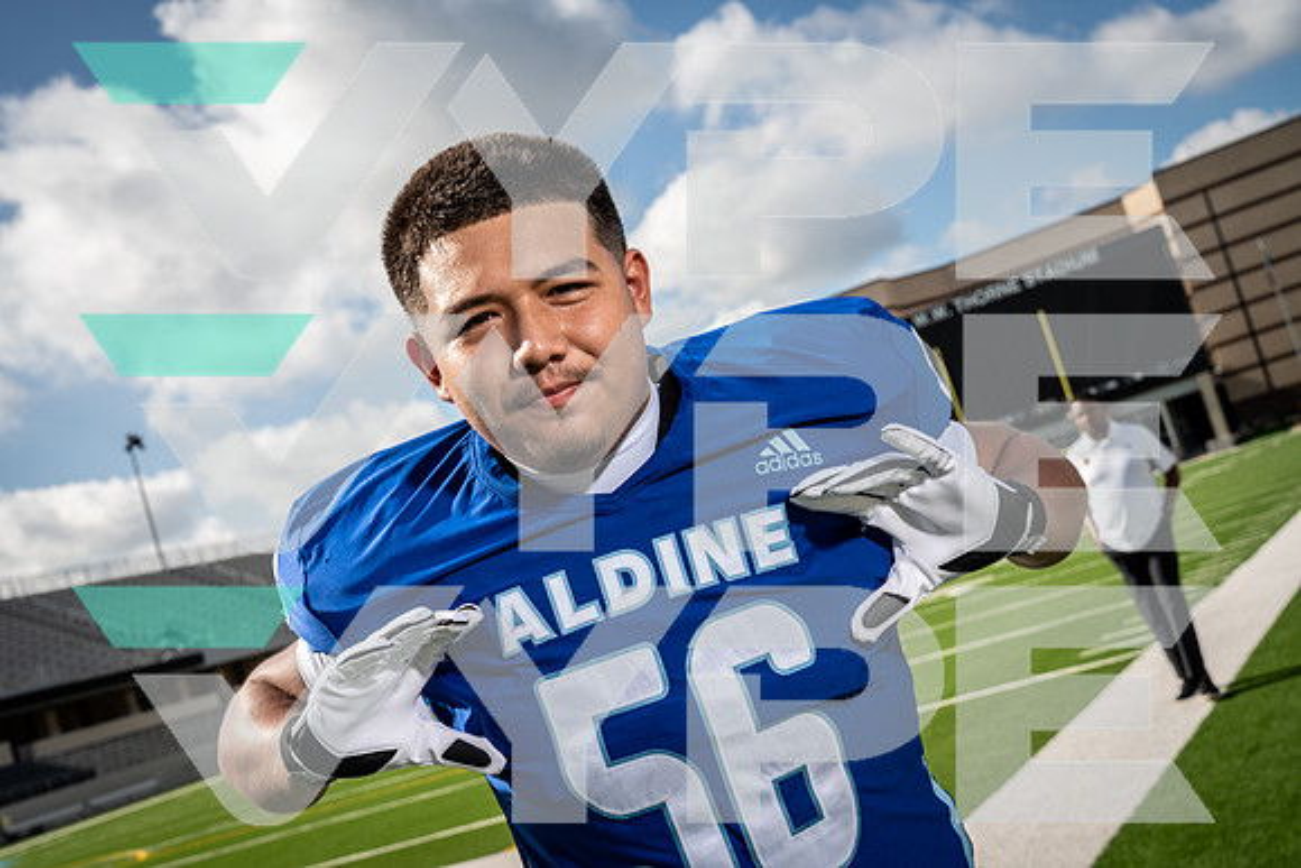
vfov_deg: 28.7
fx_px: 1699
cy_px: 434
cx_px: 650
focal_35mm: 47
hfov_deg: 41.9
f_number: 8
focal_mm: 47
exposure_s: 1/250
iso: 125
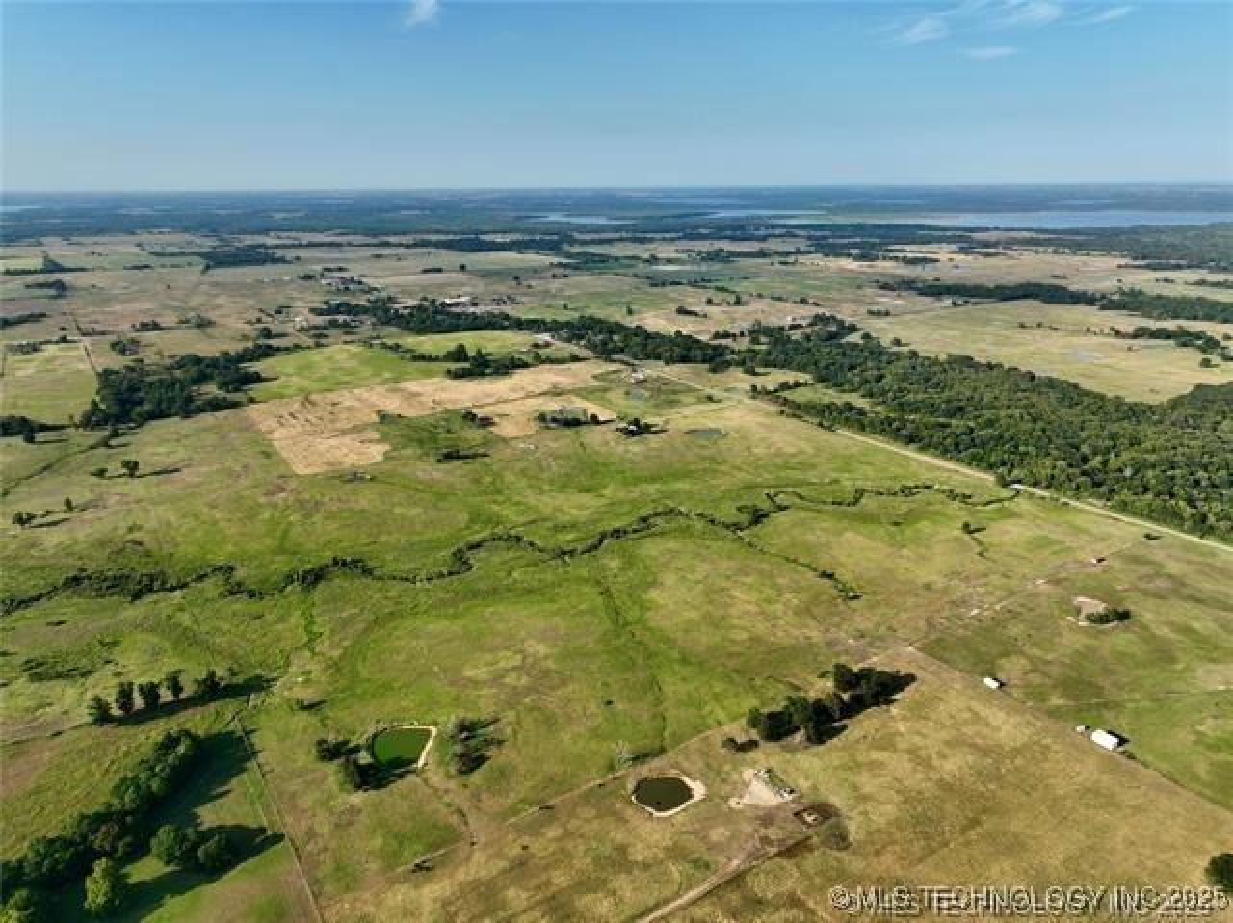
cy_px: 462
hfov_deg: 71.6
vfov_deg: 56.8
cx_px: 616
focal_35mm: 24
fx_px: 854
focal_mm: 12.29
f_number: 2.8
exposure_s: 1/1250
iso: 100
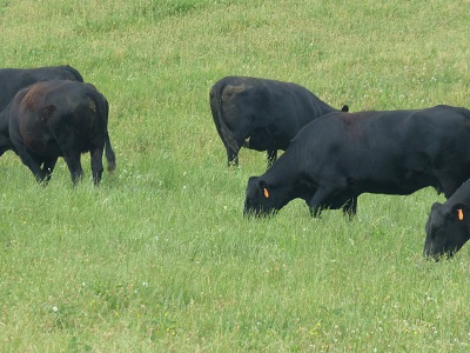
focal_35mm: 528
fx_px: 7169
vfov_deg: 2.8
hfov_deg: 3.8
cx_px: 235
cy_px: 176
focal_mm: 86
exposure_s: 1/125
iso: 160
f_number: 6.4
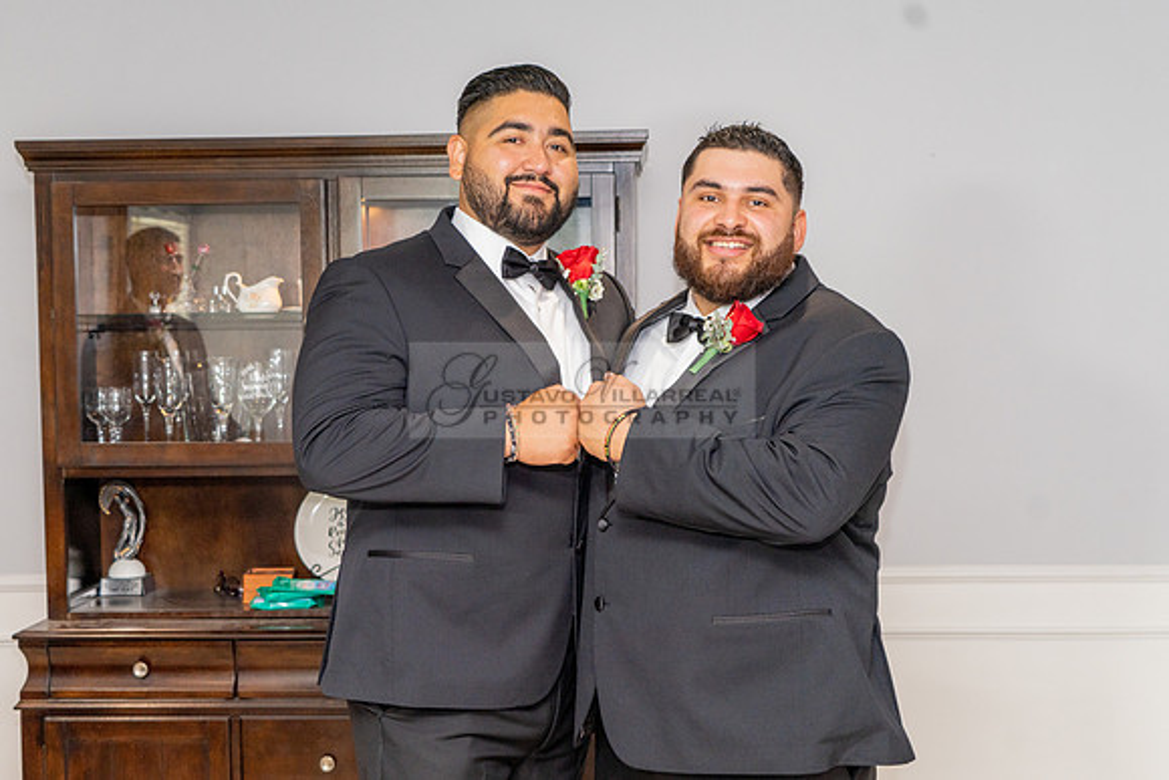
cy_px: 461
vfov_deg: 24.4
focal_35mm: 56
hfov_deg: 35.9
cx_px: 587
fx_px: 1805
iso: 640
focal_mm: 46
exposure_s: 1/160
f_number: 4.5
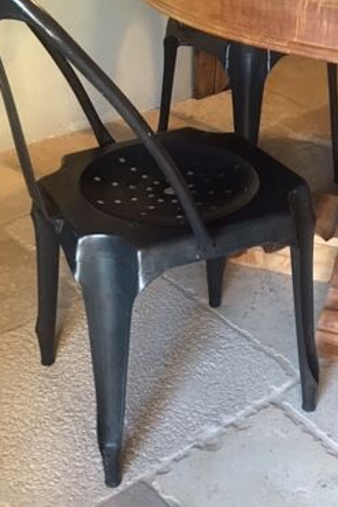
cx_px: 207
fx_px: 733
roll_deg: -0.8
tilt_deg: -35.0
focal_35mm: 52
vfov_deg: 38.1
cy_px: 286
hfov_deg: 25.9
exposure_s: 1/25
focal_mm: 4.15
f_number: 2.2
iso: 200
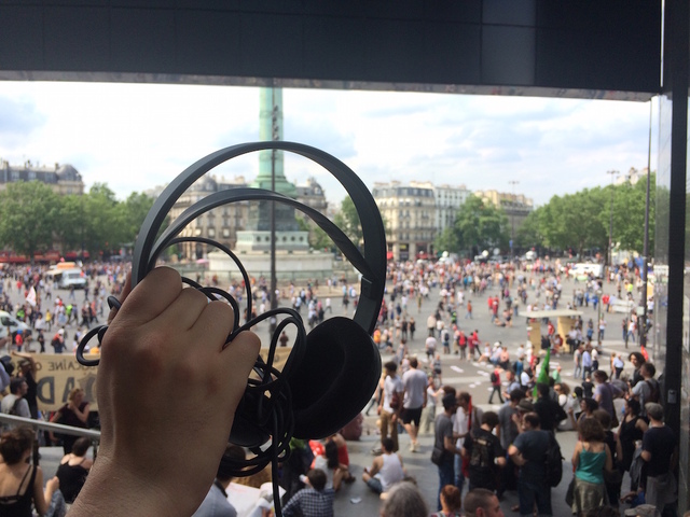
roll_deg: -0.6
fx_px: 578
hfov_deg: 61.7
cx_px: 345
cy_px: 258
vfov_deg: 48.2
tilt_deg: -3.4
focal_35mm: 29
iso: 32
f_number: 2.2
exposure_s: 1/838
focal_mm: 4.15
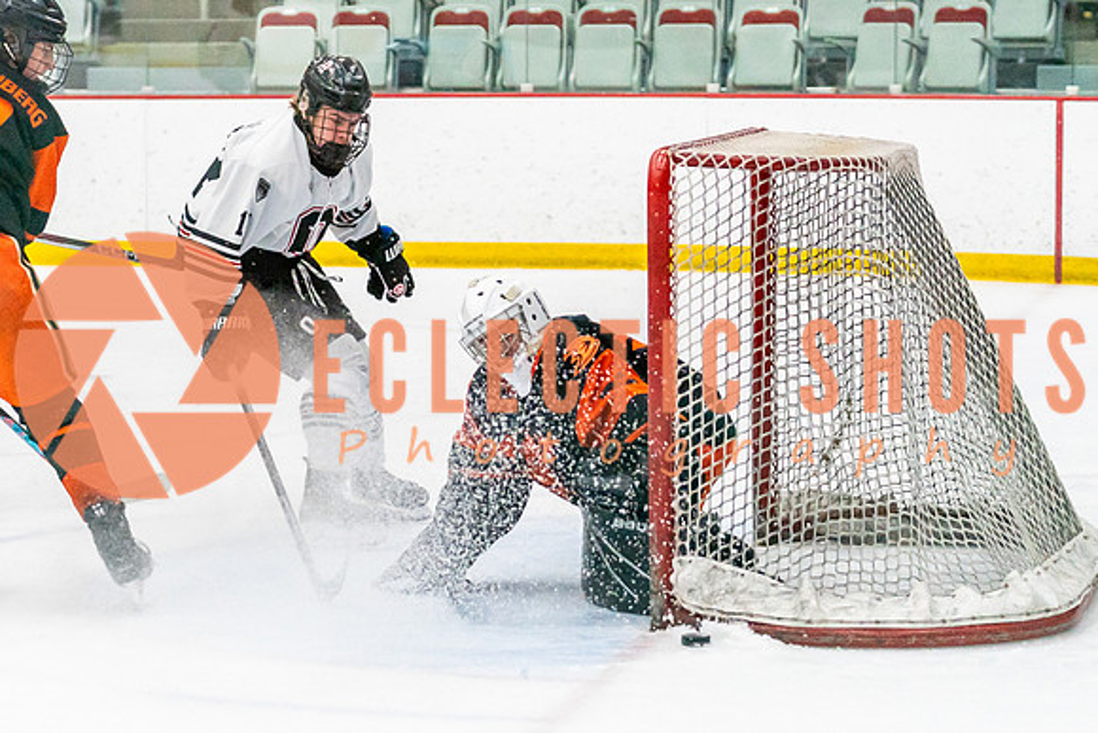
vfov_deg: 9.7
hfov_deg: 14.4
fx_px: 4336
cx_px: 315
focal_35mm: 142
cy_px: 466
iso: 3200
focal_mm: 70
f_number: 2.8
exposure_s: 1/1250
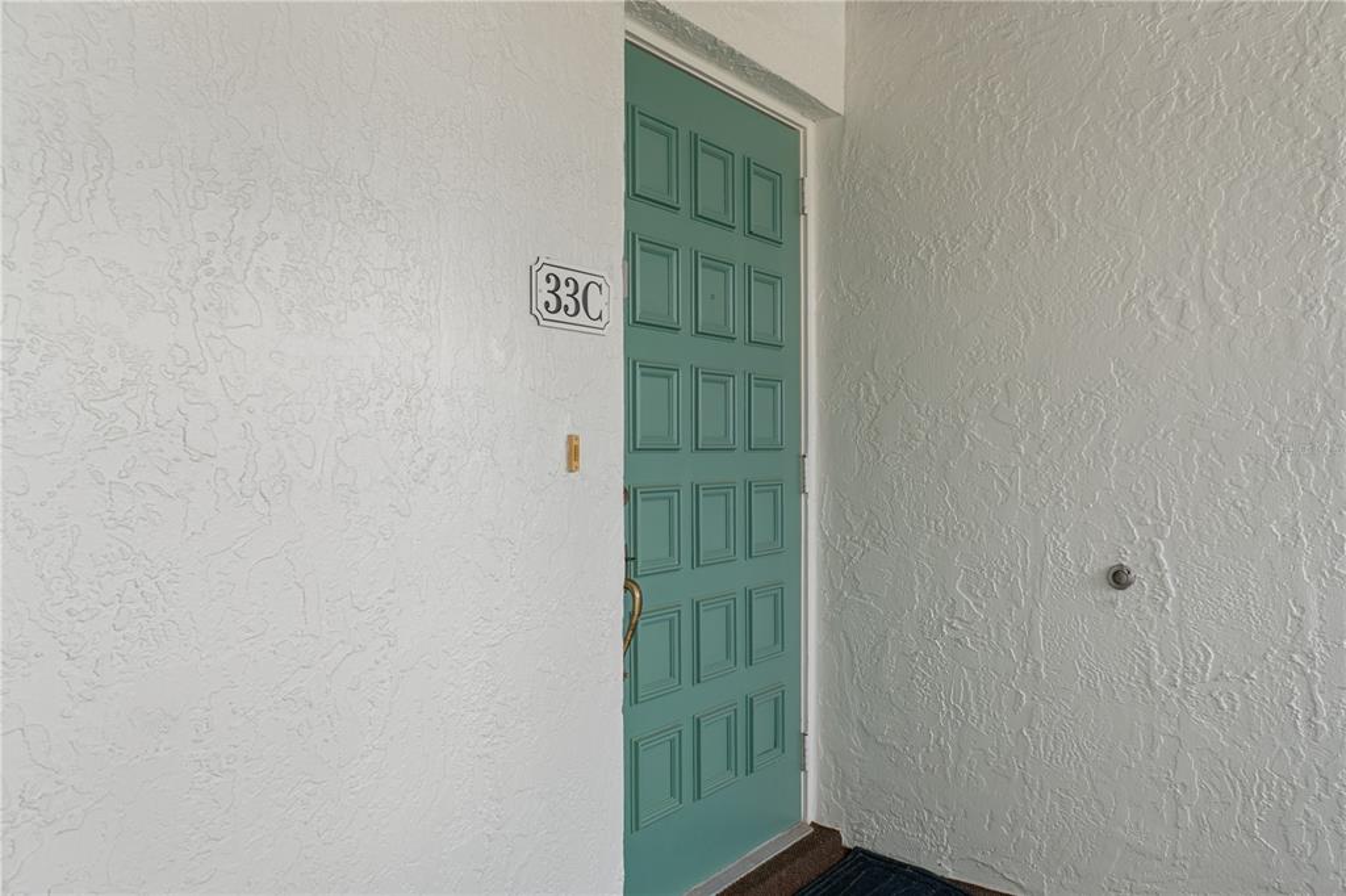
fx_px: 953
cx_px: 673
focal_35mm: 26
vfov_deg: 50.4
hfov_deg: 70.5
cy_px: 448
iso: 320
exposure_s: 1/50
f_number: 8
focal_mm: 17
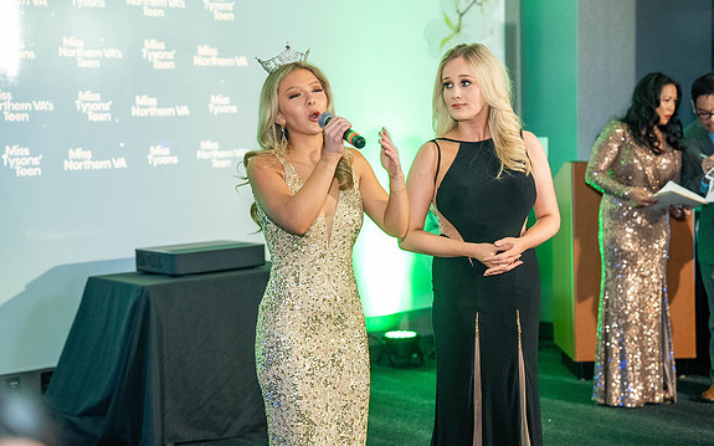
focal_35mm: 72
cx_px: 355
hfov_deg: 28.6
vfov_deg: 18.1
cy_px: 237
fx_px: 1401
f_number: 2.8
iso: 3200
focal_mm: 70
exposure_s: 1/125
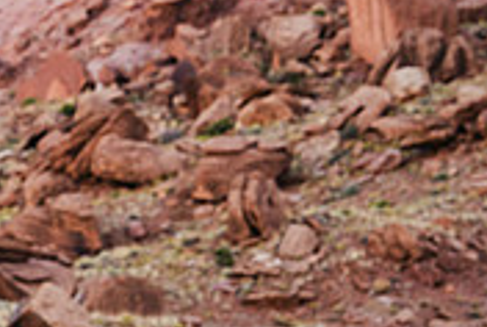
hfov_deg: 7.5
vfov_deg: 5.1
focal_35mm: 270
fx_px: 3659
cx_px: -234
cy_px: 375
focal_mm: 70
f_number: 4.5
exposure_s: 1/640
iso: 400
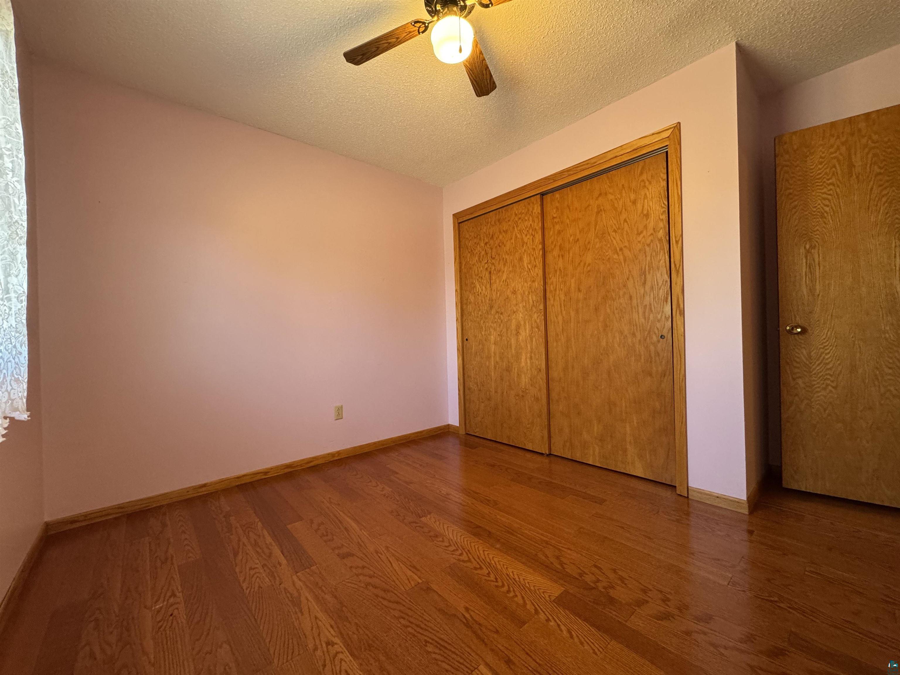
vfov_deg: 85.7
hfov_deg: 102.1
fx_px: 364
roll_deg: +2.3
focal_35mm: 14
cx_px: 450
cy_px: 338
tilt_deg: -1.7
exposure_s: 1/60
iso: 320
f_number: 2.2
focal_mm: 2.22
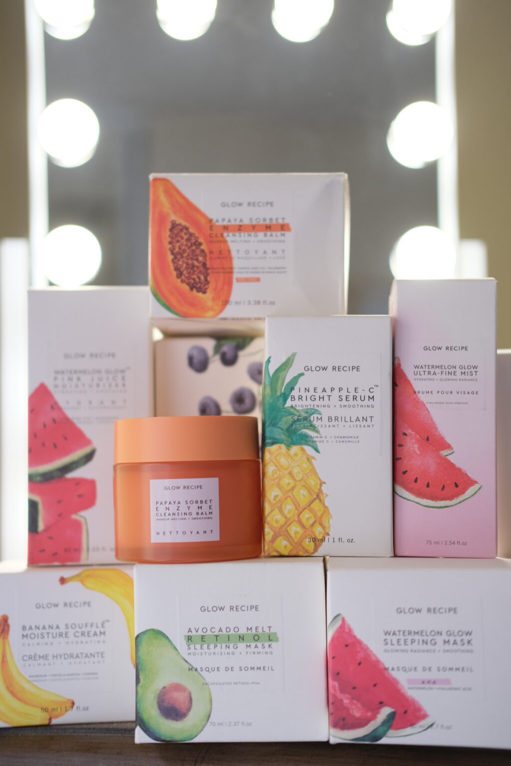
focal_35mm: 53
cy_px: 383
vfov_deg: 37.5
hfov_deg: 25.5
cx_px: 256
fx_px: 1128
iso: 320
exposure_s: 1/45
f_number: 2
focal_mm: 35
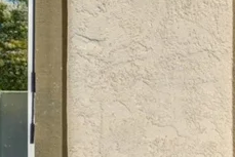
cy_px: 144
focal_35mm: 55
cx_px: 361
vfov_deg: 23.9
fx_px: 359
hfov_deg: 25.8
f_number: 9
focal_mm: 10
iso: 400
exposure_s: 1/60
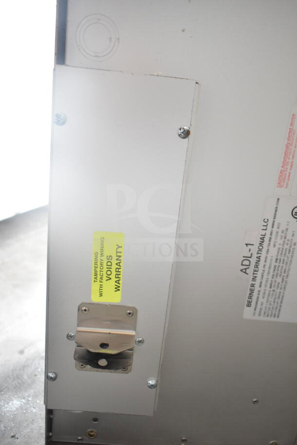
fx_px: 389
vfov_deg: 59.5
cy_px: 222
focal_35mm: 32
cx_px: 148
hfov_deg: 41.7
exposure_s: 1/50
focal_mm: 21
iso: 1600
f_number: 3.8
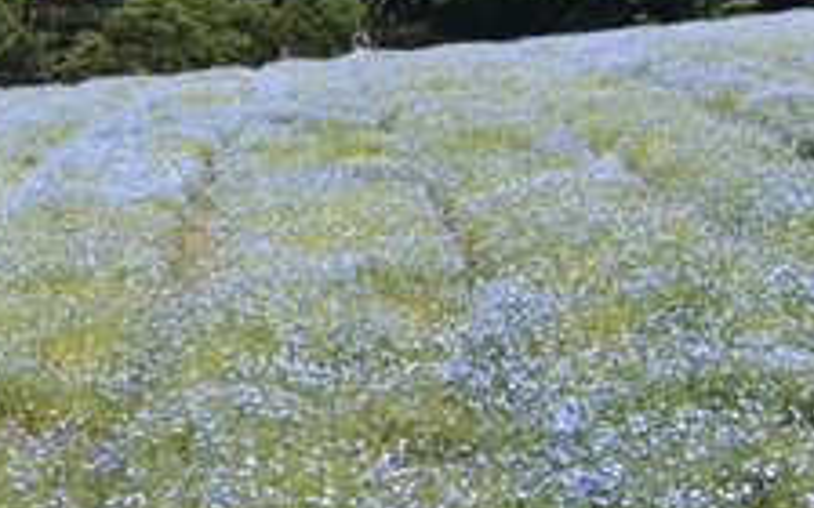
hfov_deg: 21.4
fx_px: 1952
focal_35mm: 88
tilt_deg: +9.1
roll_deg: -0.6
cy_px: -229
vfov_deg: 14.0
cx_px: 1054
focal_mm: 4.15
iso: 25
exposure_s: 1/1374
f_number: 2.2
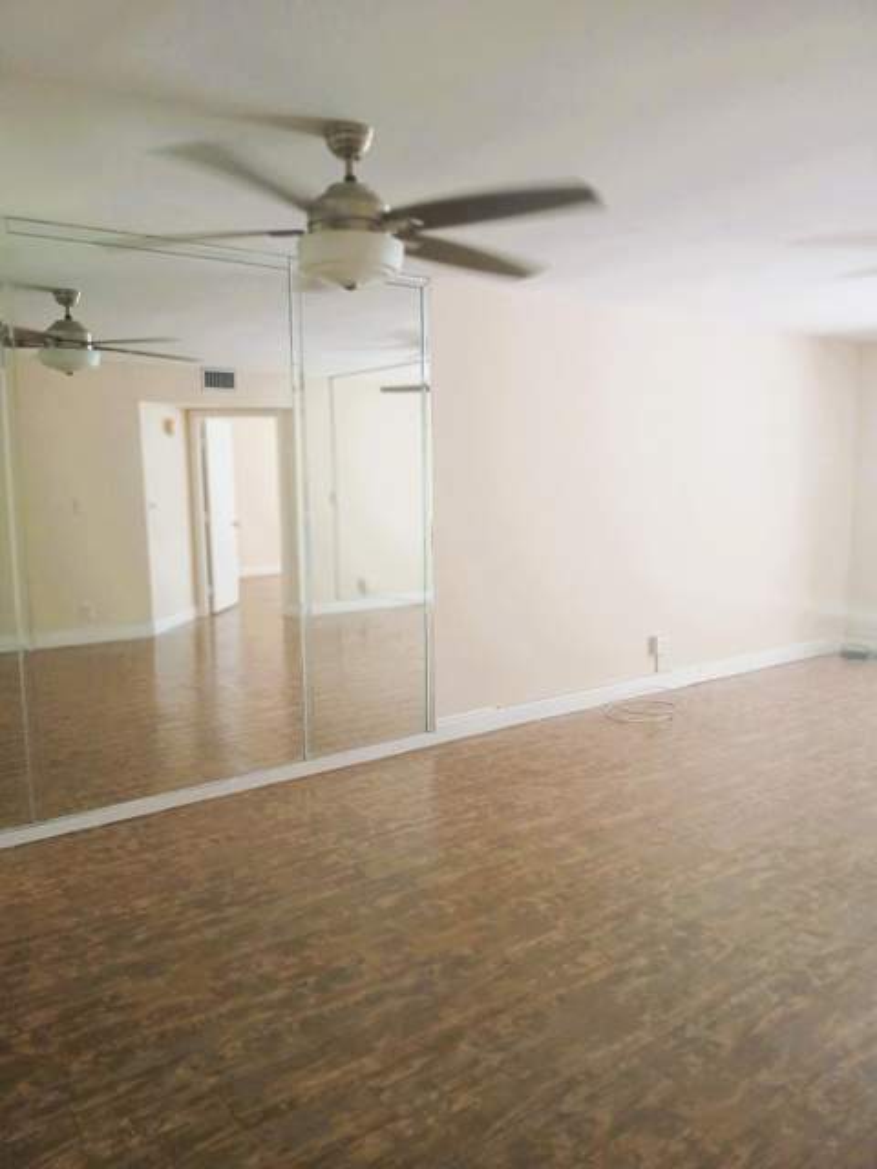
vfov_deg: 67.3
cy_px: 584
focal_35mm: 26
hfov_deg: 53.1
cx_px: 438
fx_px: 878
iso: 320
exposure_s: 1/60
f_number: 1.8
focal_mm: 3.98
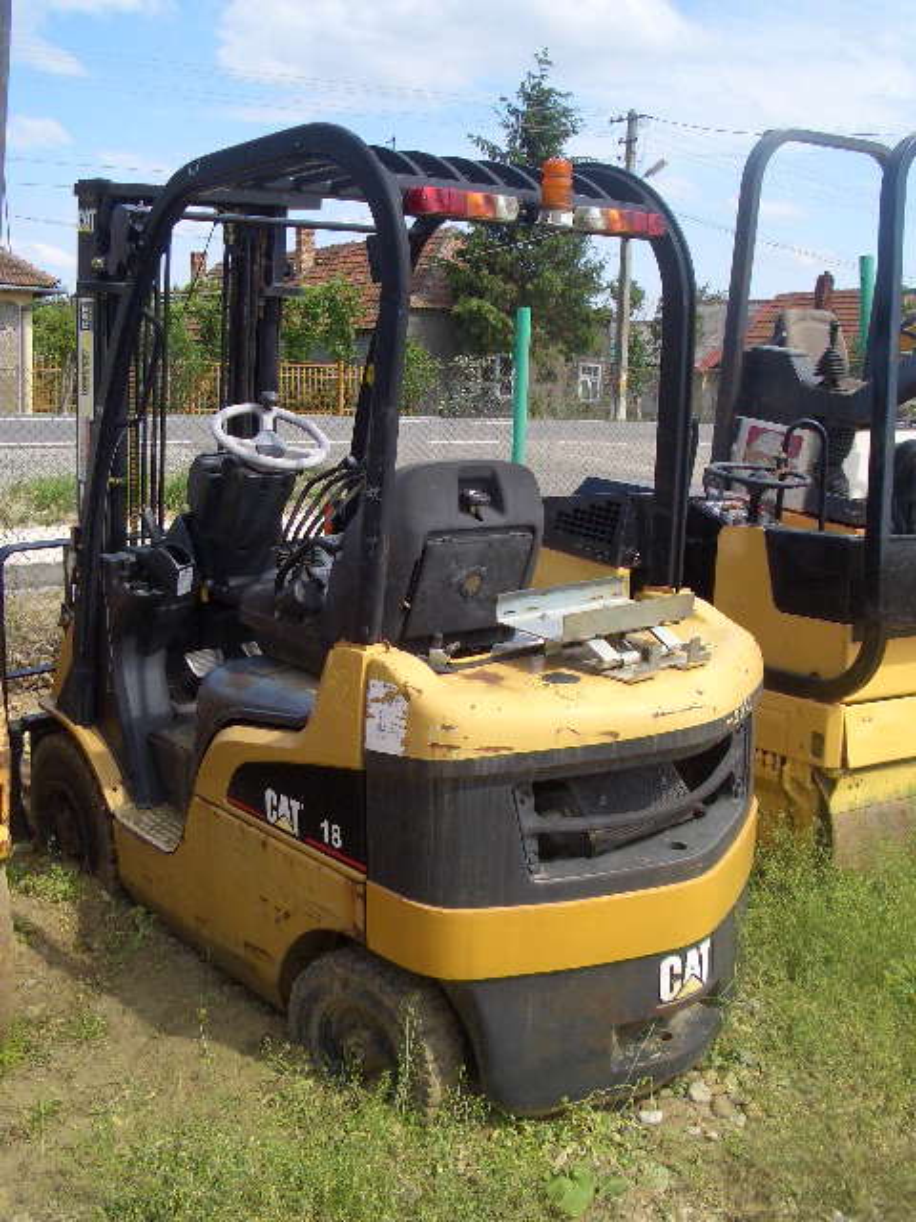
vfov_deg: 52.6
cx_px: 458
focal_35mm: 35
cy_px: 611
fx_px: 1235
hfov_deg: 40.7
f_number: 4.3
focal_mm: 5.8
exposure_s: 1/250
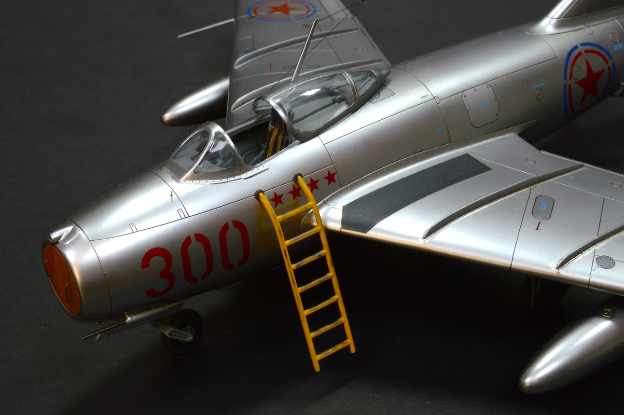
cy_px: 208
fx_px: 987
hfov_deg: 35.1
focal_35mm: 57
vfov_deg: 23.7
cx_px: 312
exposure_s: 1/1.3
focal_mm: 38
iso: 100
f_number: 25
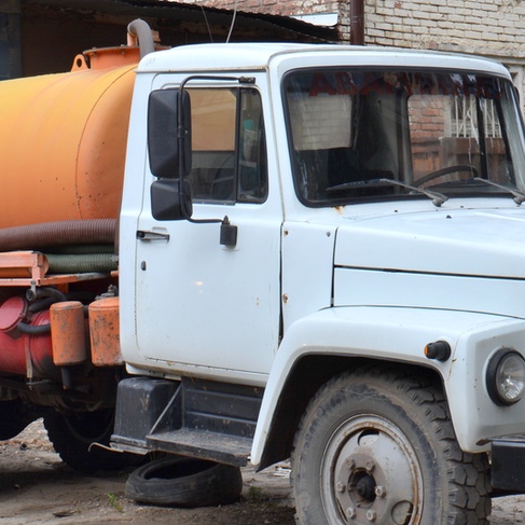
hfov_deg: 15.4
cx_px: 316
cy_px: 243
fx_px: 1939
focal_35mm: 113
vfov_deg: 15.4
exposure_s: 1/160
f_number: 6.3
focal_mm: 32
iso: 200
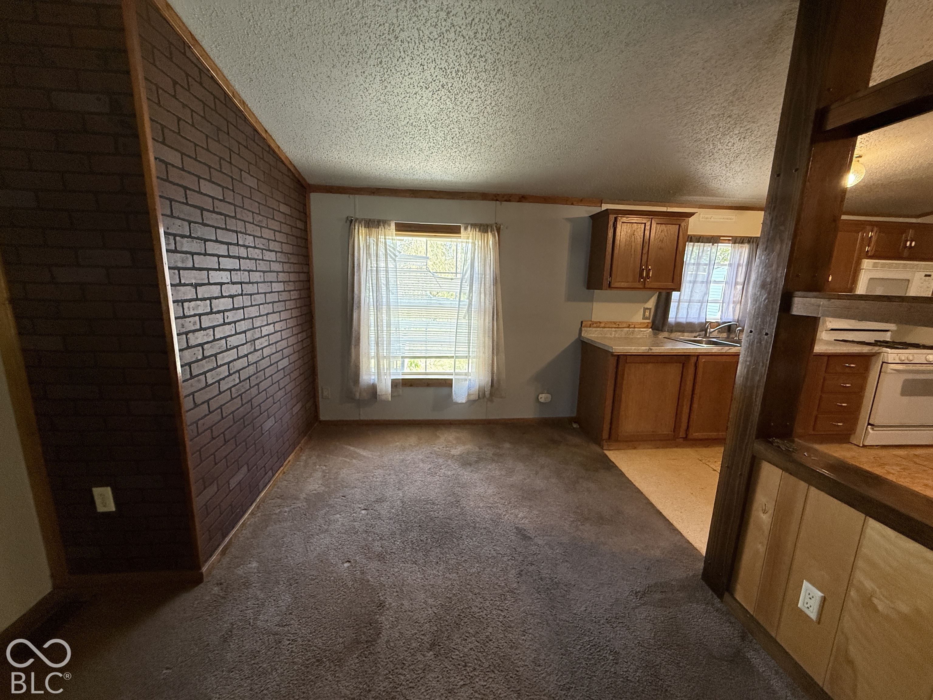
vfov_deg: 85.7
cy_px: 350
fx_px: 377
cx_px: 466
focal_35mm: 14
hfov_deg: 102.1
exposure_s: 1/99
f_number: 2.2
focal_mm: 2.22
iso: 320
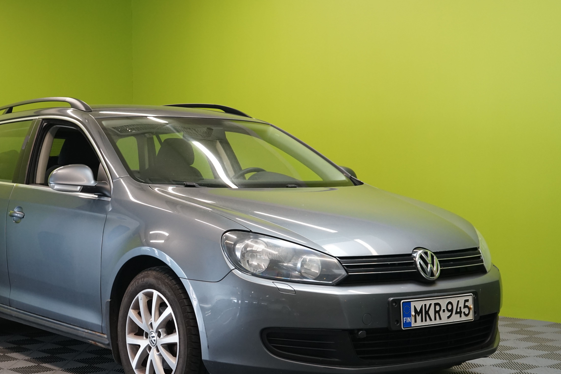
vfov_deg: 22.2
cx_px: 196
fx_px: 951
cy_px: 239
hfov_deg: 32.7
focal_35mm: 61
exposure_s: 1/30
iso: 1250
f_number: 6.3
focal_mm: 45
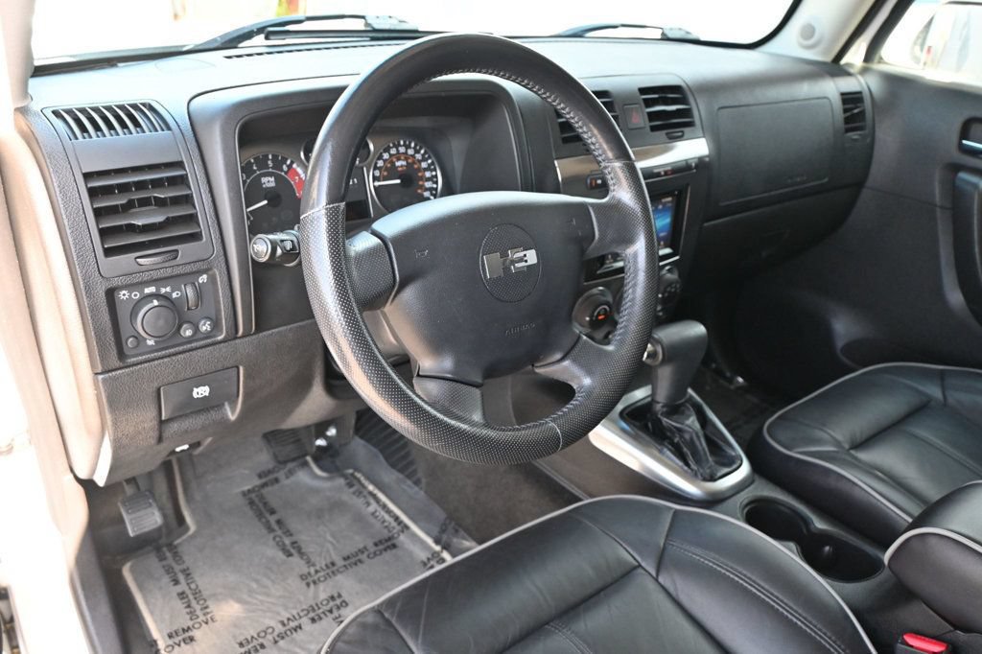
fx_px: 798
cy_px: 327
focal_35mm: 29
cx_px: 491
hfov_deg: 63.2
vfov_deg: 44.6
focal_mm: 19.5
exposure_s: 1/125
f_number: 3.8
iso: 1000
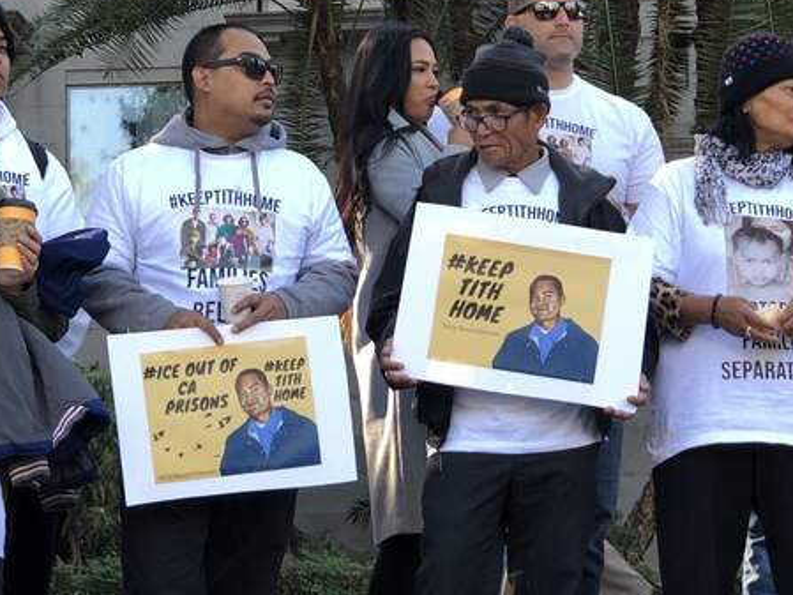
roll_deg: +1.1
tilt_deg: +10.1
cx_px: 228
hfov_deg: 14.2
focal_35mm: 139
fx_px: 3185
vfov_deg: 10.6
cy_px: 118
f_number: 2.4
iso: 16
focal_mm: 6
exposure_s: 1/60
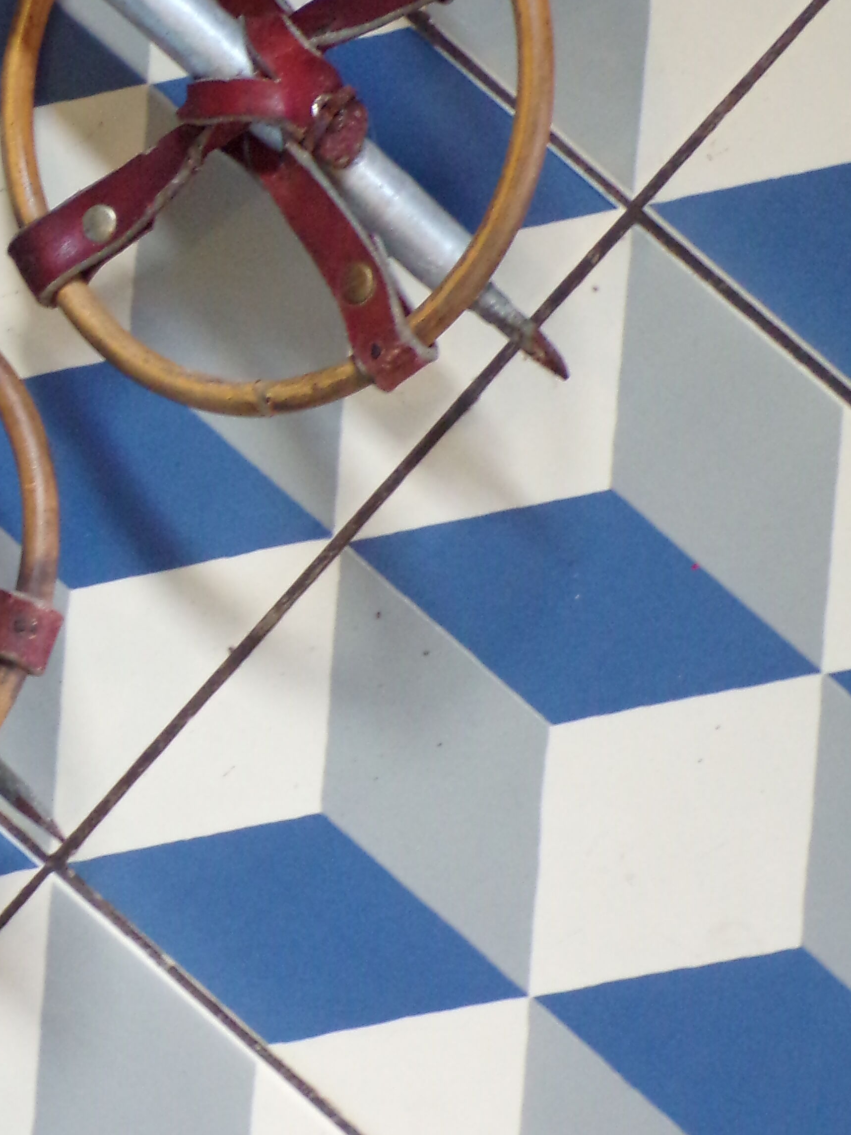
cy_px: 245
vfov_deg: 15.0
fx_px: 4293
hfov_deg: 11.2
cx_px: 27
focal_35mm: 131
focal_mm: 11.6
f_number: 3.8
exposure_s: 1/20
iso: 400
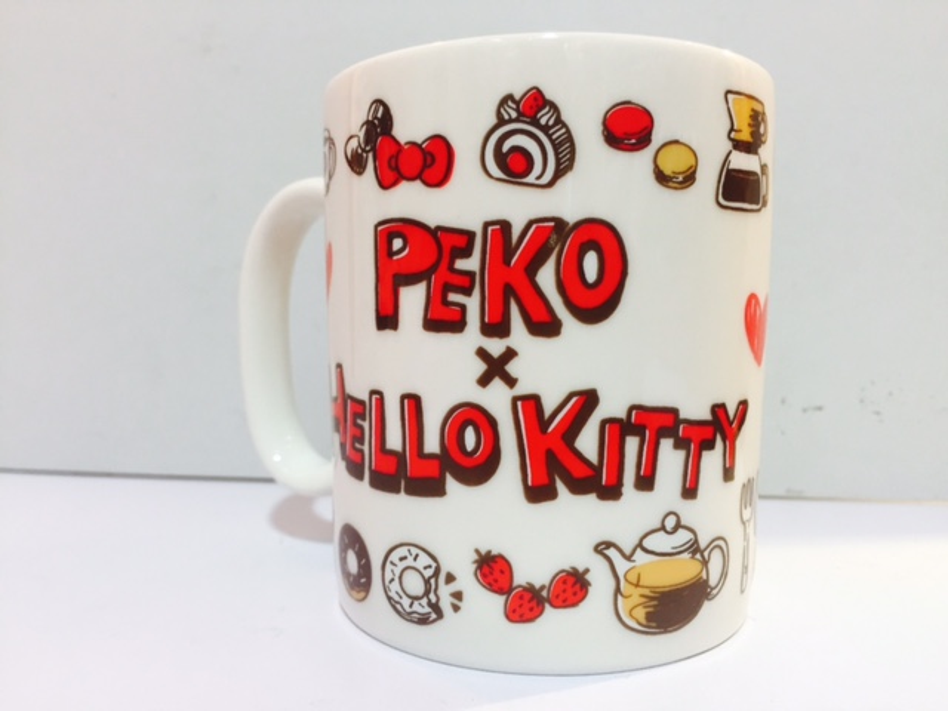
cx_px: 474
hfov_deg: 61.7
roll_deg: -1.7
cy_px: 356
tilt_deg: +0.4
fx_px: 794
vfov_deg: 48.2
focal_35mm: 29
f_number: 2.2
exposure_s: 1/33
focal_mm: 4.15
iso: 100
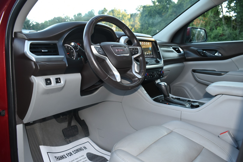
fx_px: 203
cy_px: 81
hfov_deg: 61.9
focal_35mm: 30
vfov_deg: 43.6
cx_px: 122
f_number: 5
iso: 800
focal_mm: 20
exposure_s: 1/100
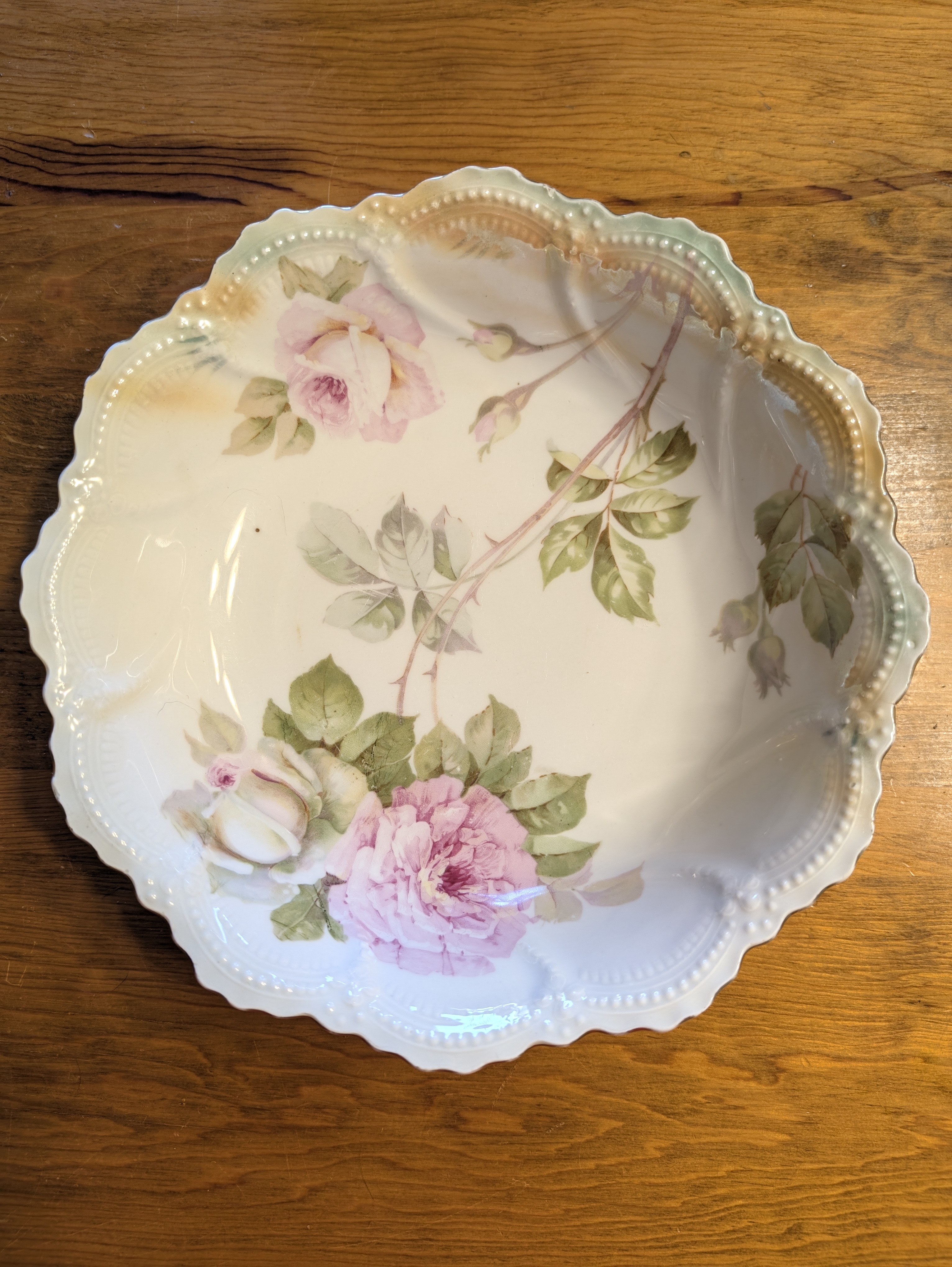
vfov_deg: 71.6
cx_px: 476
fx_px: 879
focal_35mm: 24
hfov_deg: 56.9
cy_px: 634
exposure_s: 1/124
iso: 28
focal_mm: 6.9
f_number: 1.68
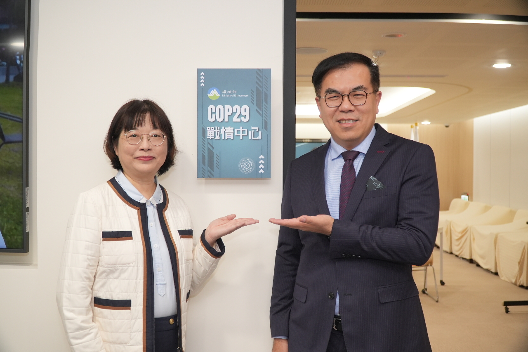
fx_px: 543
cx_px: 264
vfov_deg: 35.9
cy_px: 176
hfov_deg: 51.9
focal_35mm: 37
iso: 800
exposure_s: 1/200
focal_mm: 25
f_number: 4
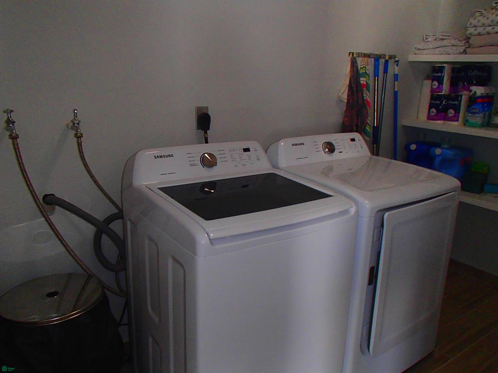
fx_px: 403
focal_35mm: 28
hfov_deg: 63.4
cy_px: 186
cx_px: 249
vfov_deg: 49.7
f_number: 3.9
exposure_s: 1/30
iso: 400
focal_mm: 5
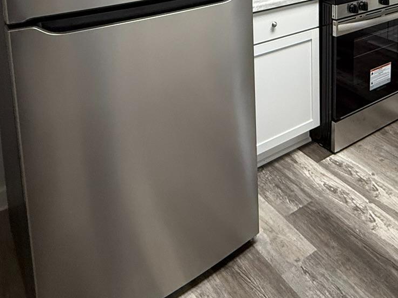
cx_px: 355
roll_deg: -0.2
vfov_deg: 31.3
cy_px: -54
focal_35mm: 39
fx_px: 448
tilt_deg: -7.5
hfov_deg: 43.9
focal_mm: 2.22
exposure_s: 1/120
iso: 200
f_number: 2.2
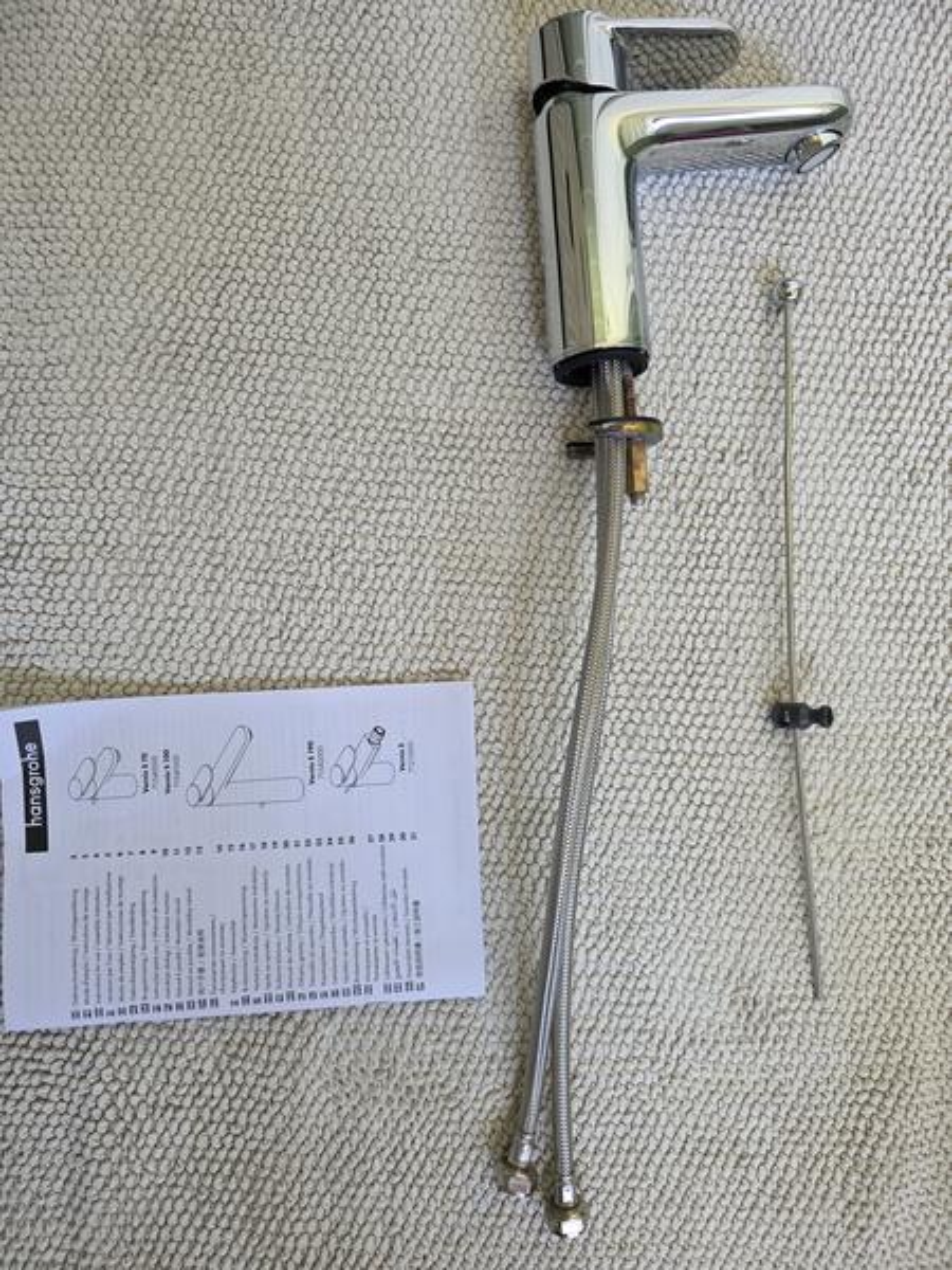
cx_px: 476
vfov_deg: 73.9
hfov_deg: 58.9
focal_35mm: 23
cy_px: 635
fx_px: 843
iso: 640
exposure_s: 1/100
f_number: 1.7
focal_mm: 6.3
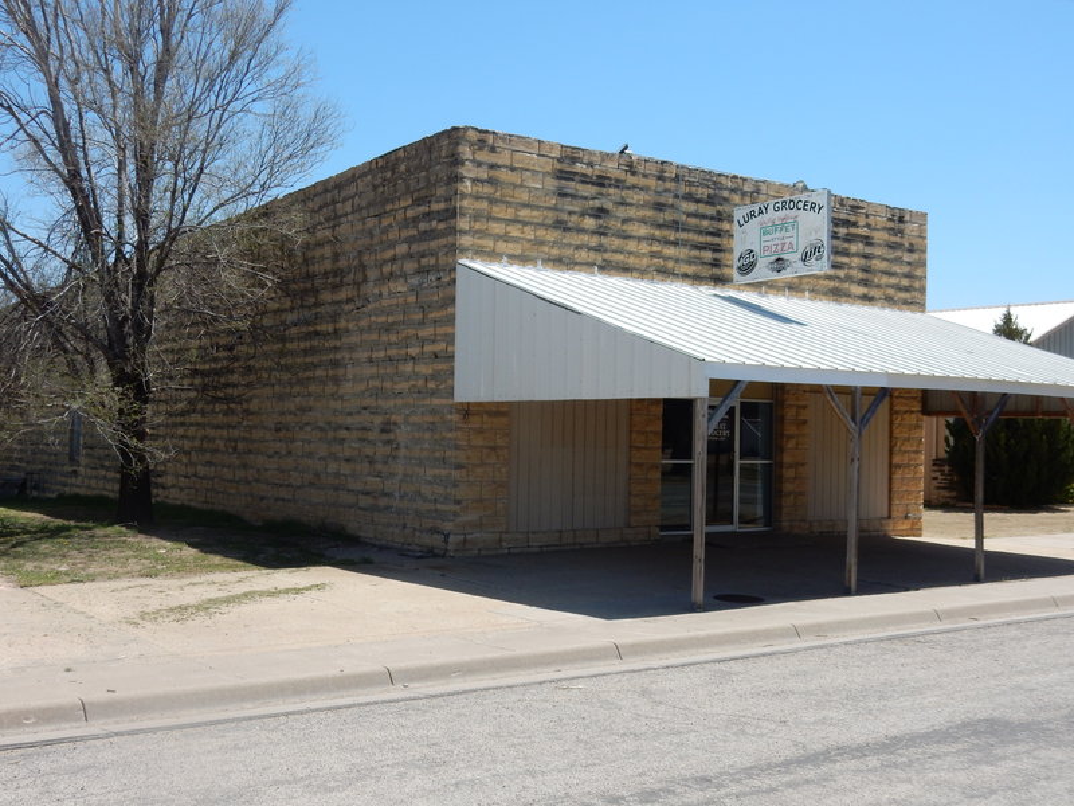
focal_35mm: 43
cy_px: 403
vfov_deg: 33.6
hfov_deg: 43.9
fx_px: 1334
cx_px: 537
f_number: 4.2
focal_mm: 7.6
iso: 125
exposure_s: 1/1000
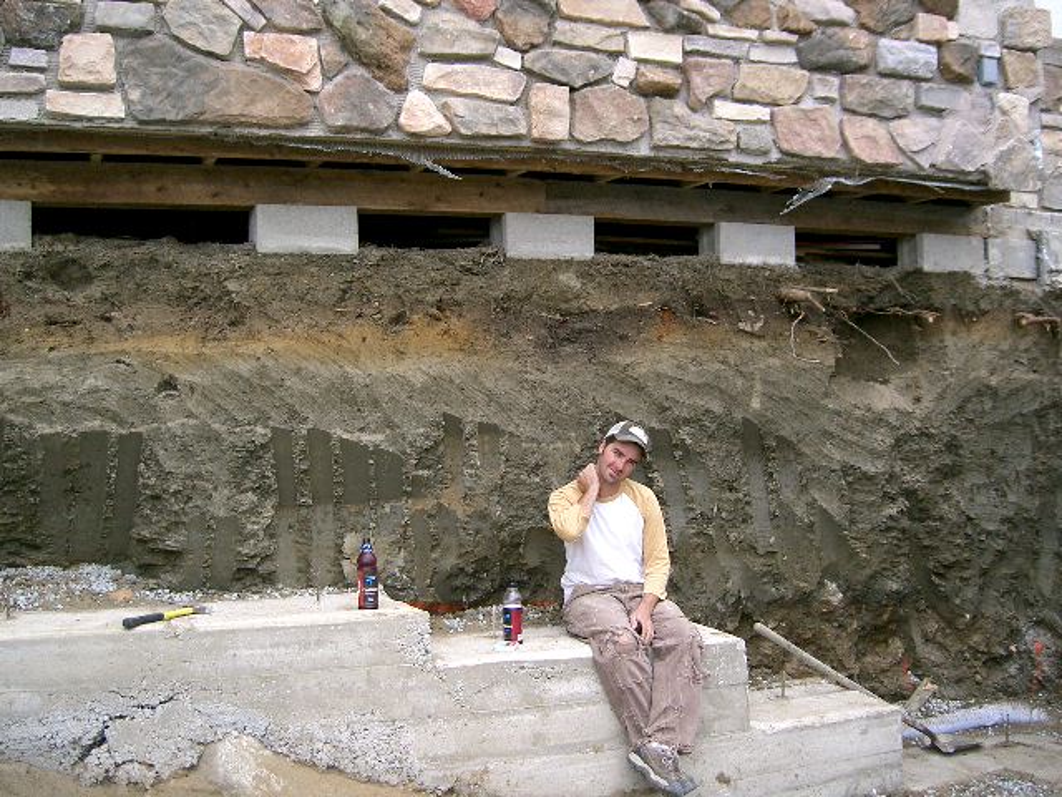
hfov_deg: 47.9
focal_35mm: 39
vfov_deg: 36.8
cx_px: 531
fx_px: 1196
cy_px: 398
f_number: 2.8
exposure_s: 1/200
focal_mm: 8
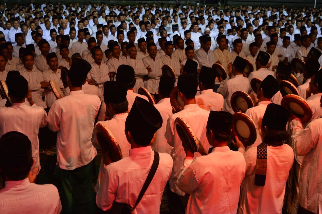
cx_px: 161
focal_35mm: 54
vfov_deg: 25.0
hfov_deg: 36.9
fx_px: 482
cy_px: 107
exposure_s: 1/50
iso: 400
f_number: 4.8
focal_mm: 36
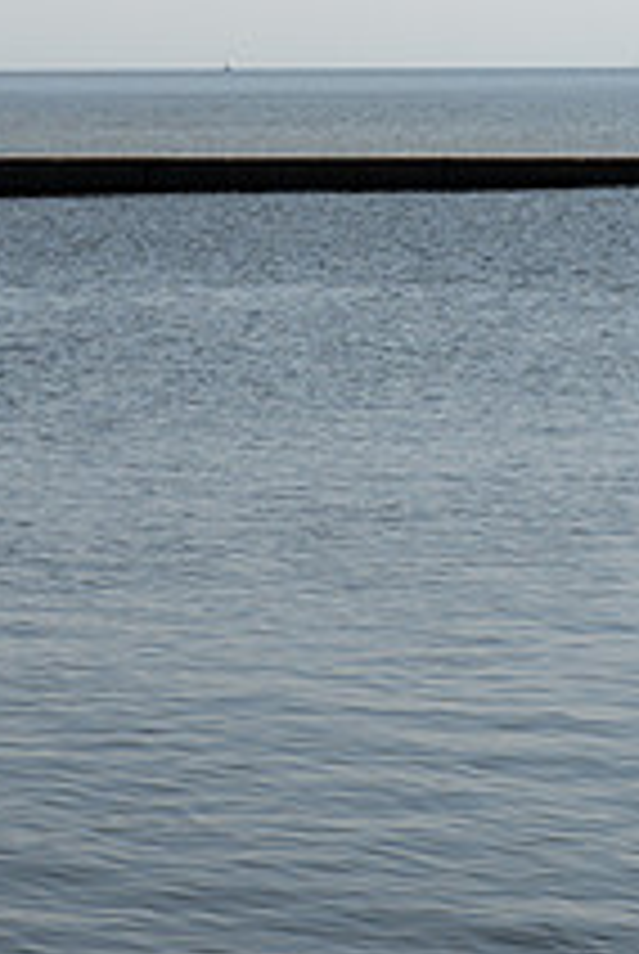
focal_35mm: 191
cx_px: -126
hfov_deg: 7.2
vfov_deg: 10.7
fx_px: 5068
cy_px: 144
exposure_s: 1/320
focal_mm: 70
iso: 250
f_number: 16
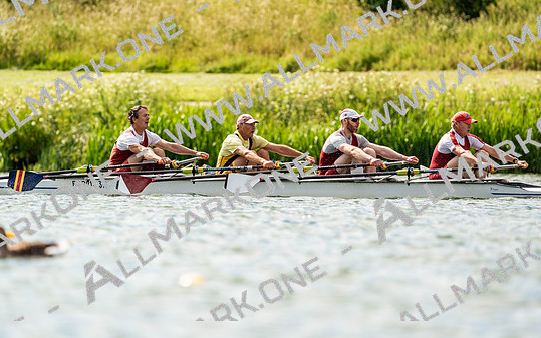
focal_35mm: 548
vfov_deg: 2.4
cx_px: 288
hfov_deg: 3.8
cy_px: 149
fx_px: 8081
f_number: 6.3
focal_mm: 500
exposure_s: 1/2000
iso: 320
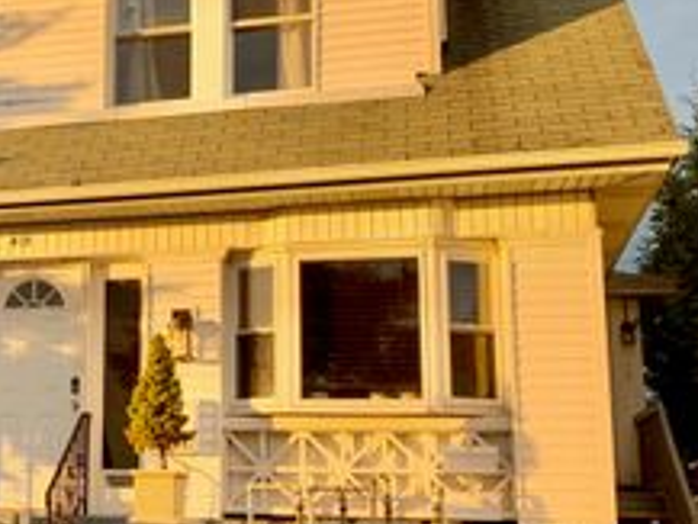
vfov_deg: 24.4
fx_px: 1211
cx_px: 77
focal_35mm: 60
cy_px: 326
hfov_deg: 30.8
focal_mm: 4.25
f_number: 1.8
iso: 25
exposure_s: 1/122
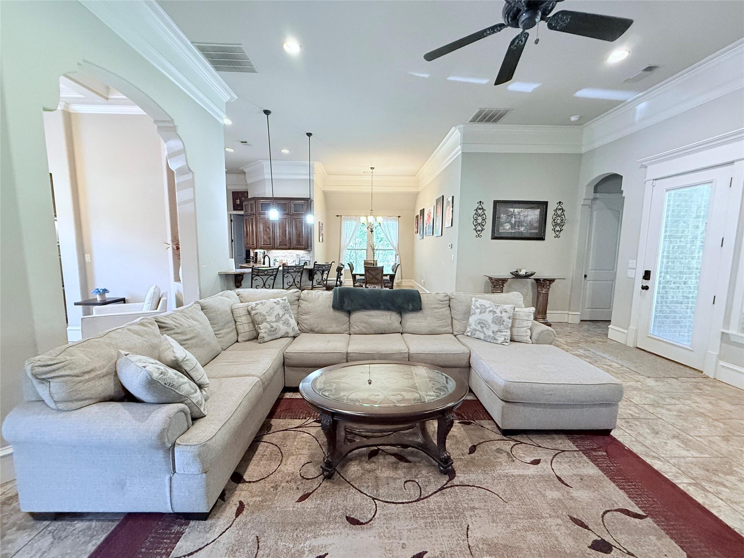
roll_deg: -0.9
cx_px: 372
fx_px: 301
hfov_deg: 102.1
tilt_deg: -6.1
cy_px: 279
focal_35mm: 14
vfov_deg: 85.7
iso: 500
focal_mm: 2.22
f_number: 2.2
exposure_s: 1/60
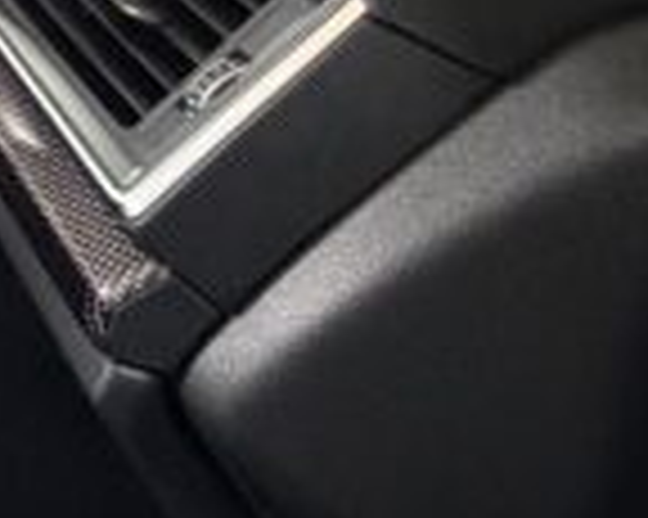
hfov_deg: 18.9
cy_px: -155
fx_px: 1131
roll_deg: -2.2
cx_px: -657
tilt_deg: -19.3
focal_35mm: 59
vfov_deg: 22.9
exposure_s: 1/50
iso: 1000
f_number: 2.2
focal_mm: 2.22
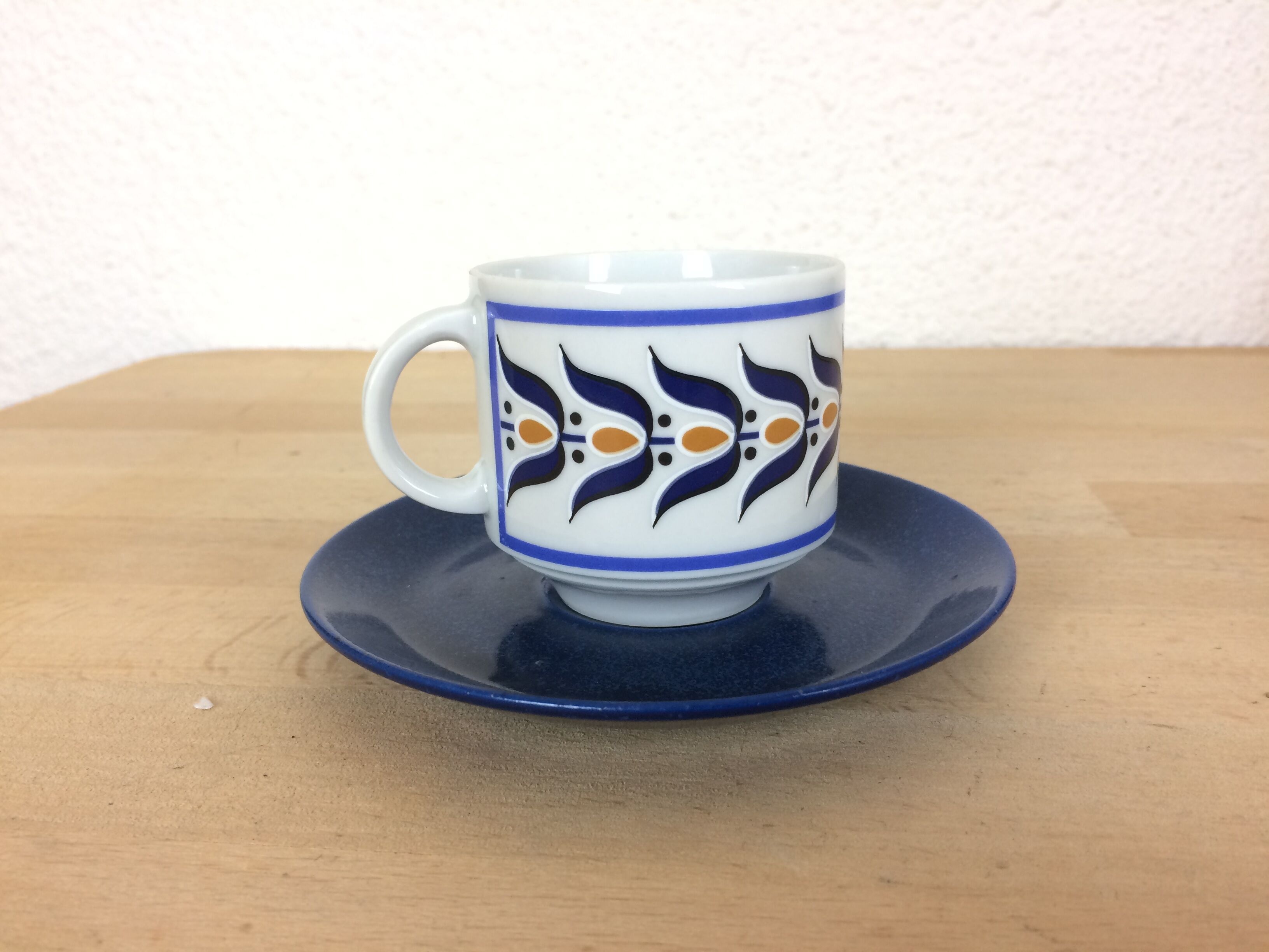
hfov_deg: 61.7
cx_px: 634
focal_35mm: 29
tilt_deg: -15.1
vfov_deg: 48.2
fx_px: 1063
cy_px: 476
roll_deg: +0.7
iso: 40
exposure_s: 1/33
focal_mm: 4.15
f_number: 2.2
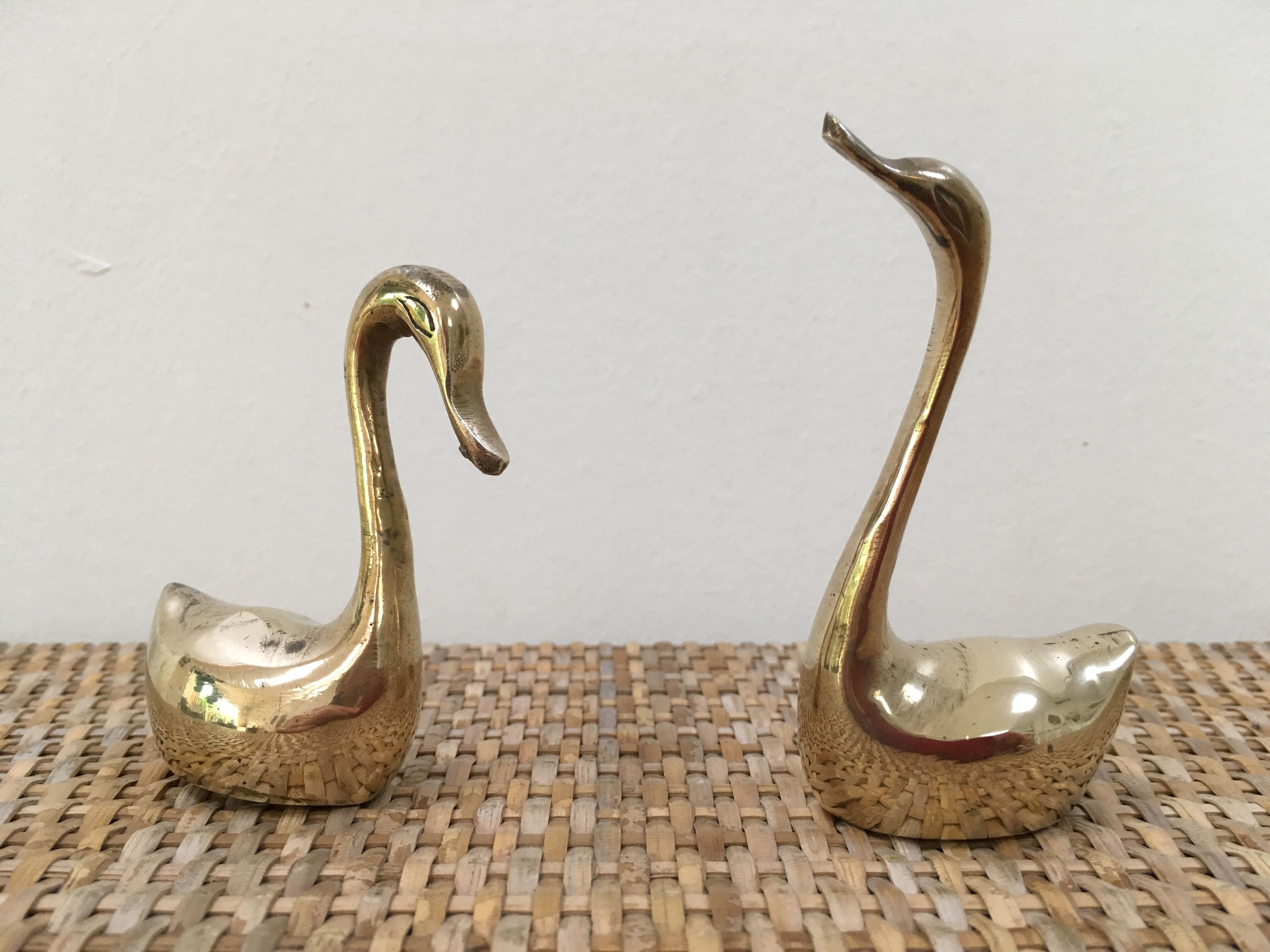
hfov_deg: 61.7
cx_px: 635
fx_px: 1064
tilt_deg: -4.7
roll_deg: -0.2
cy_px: 476
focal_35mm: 29
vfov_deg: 48.2
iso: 64
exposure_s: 1/33
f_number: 2.2
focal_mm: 4.15
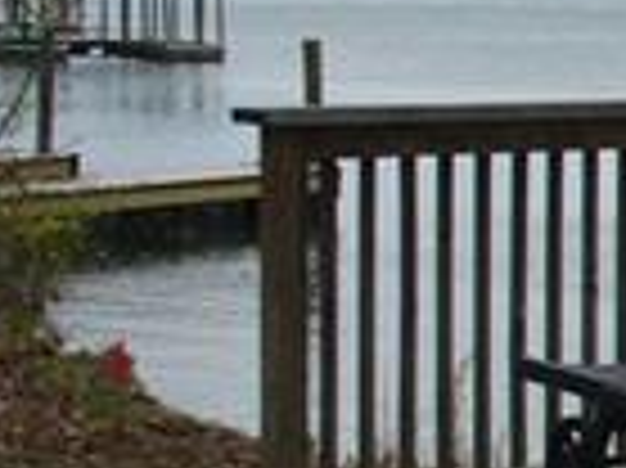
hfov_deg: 10.7
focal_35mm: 170
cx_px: 1211
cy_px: 288
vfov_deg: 8.7
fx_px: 3072
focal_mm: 6.1
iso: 80
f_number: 5.6
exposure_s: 1/250
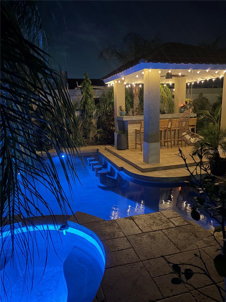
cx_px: 113
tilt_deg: -9.6
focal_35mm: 26
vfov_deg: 67.3
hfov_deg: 53.1
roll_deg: +1.5
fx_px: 226
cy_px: 151
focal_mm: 5.96
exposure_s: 1/15
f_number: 1.6
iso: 640
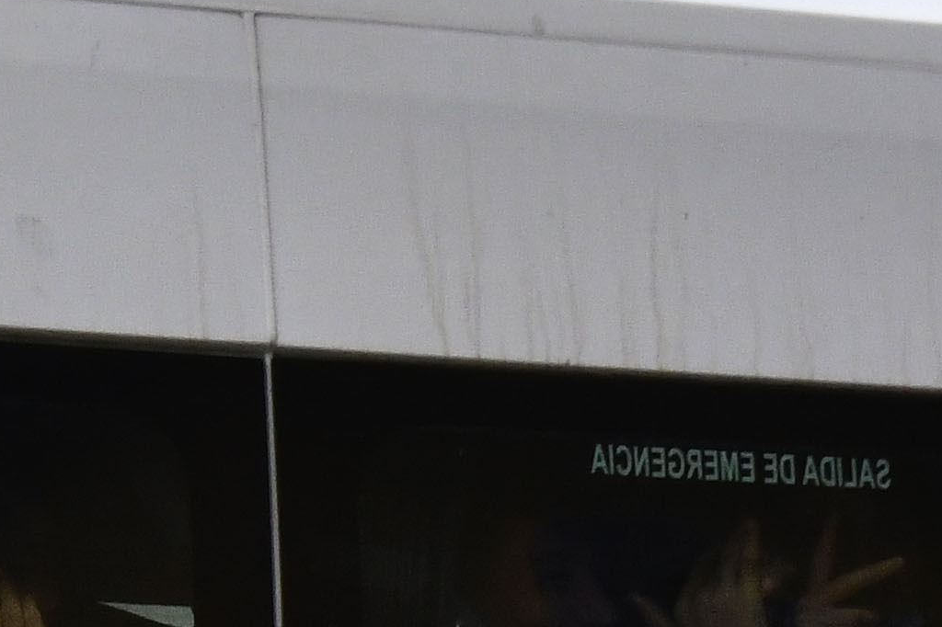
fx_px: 5938
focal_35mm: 227
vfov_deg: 5.9
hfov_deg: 9.0
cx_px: 932
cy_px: 1333
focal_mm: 29
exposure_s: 1/500
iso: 1250
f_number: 13
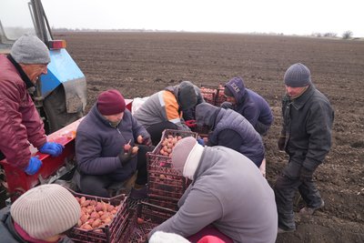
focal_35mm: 24
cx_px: 182
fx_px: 243
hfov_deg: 73.7
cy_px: 122
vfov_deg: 53.2
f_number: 4
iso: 80
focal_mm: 24
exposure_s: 1/160
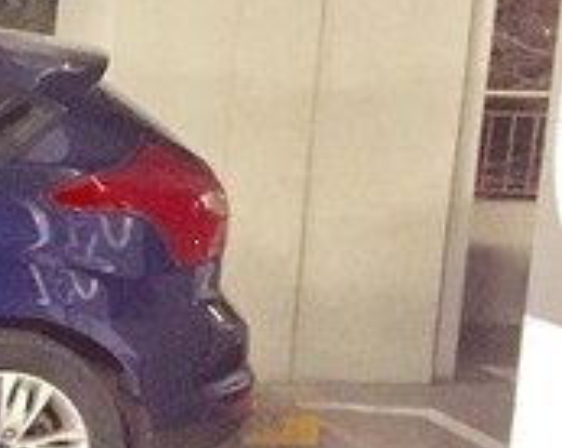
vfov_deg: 14.2
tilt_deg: -8.1
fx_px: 1794
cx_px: -507
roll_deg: -1.4
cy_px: 274
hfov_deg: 15.0
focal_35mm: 108
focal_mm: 4.15
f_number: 2.2
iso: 320
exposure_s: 1/17
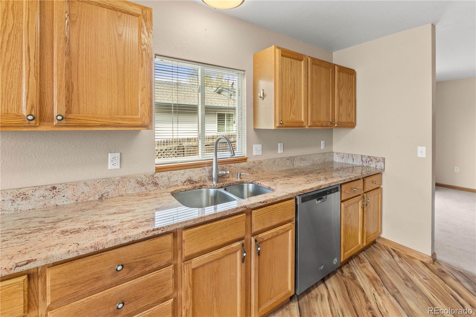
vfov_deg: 77.3
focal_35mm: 15
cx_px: 238
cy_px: 158
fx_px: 198
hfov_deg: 100.4
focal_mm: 10
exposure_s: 1/10
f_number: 10
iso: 200
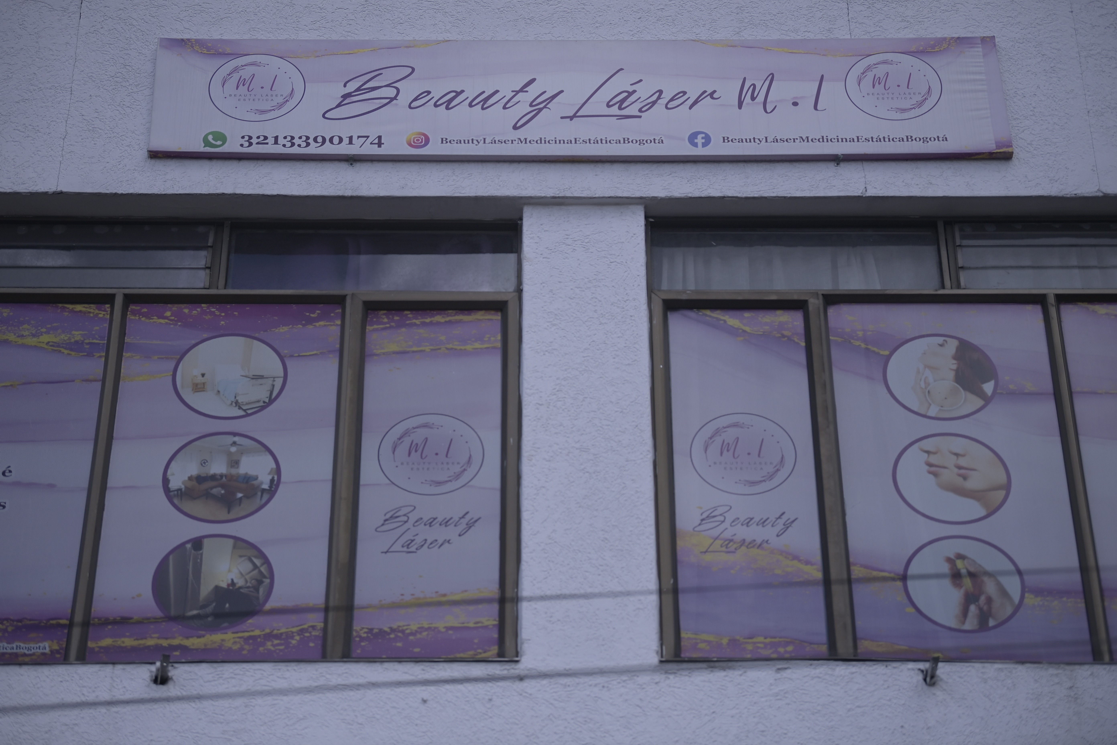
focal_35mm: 98
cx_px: 558
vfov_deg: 14.0
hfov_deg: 20.8
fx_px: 3040
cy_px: 372
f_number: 2.8
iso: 250
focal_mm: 98
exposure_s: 1/4000
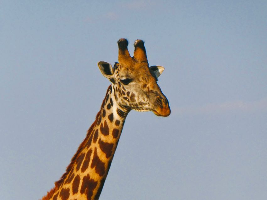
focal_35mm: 600
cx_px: 134
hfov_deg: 3.3
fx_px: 4629
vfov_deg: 2.5
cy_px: 100
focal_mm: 107.5
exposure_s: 1/400
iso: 80
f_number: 8
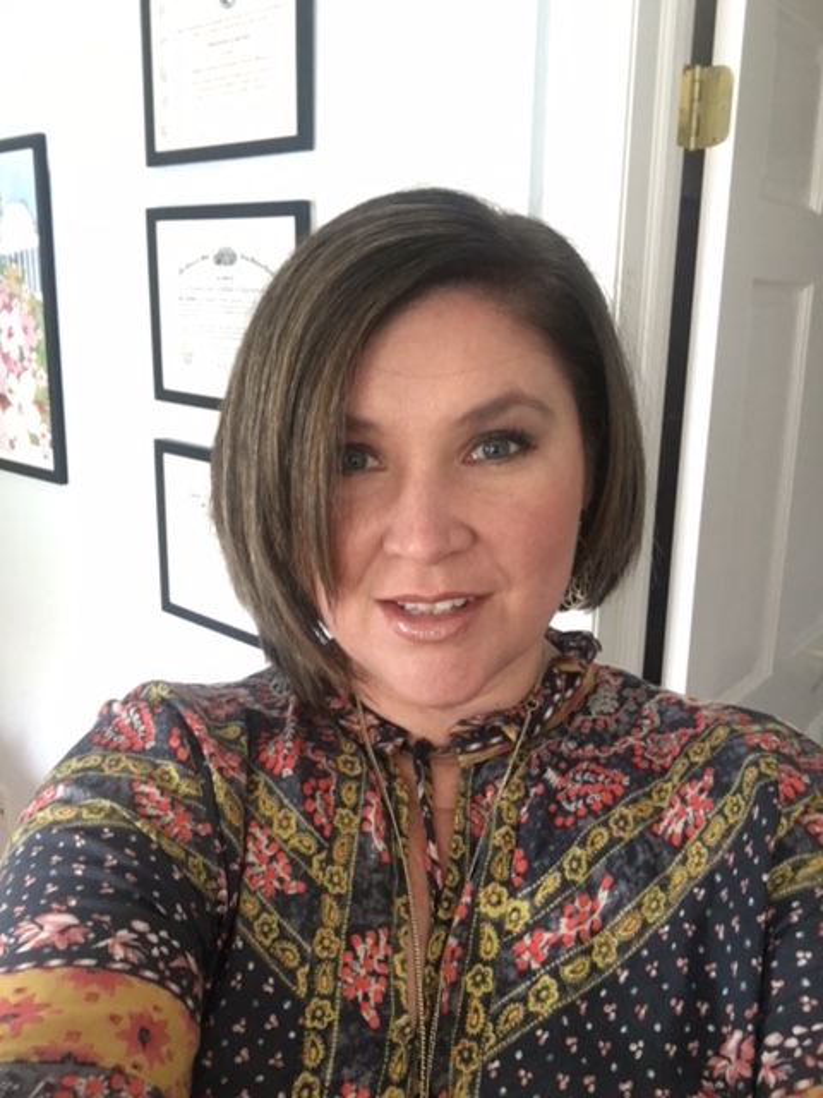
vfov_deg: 58.4
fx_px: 983
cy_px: 549
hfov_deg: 45.4
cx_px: 412
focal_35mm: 31
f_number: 2.2
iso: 125
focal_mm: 2.65
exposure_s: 1/15
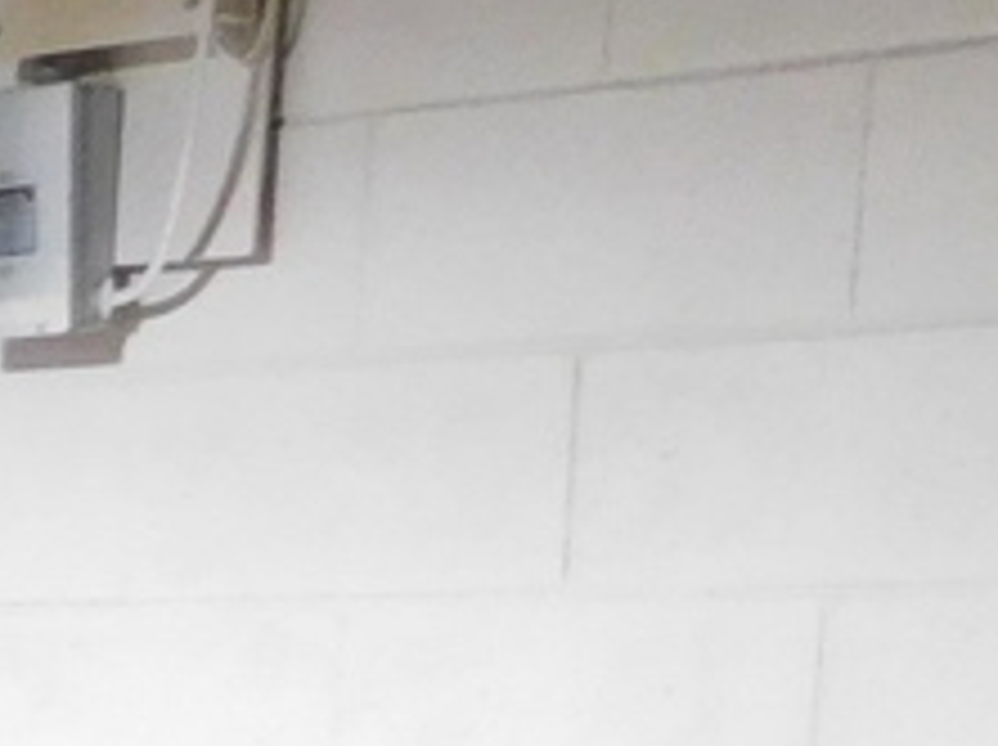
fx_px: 4493
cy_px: 1631
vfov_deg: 8.8
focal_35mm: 156
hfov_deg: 10.1
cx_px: -1767
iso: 400
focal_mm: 4.1
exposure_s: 1/13
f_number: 3
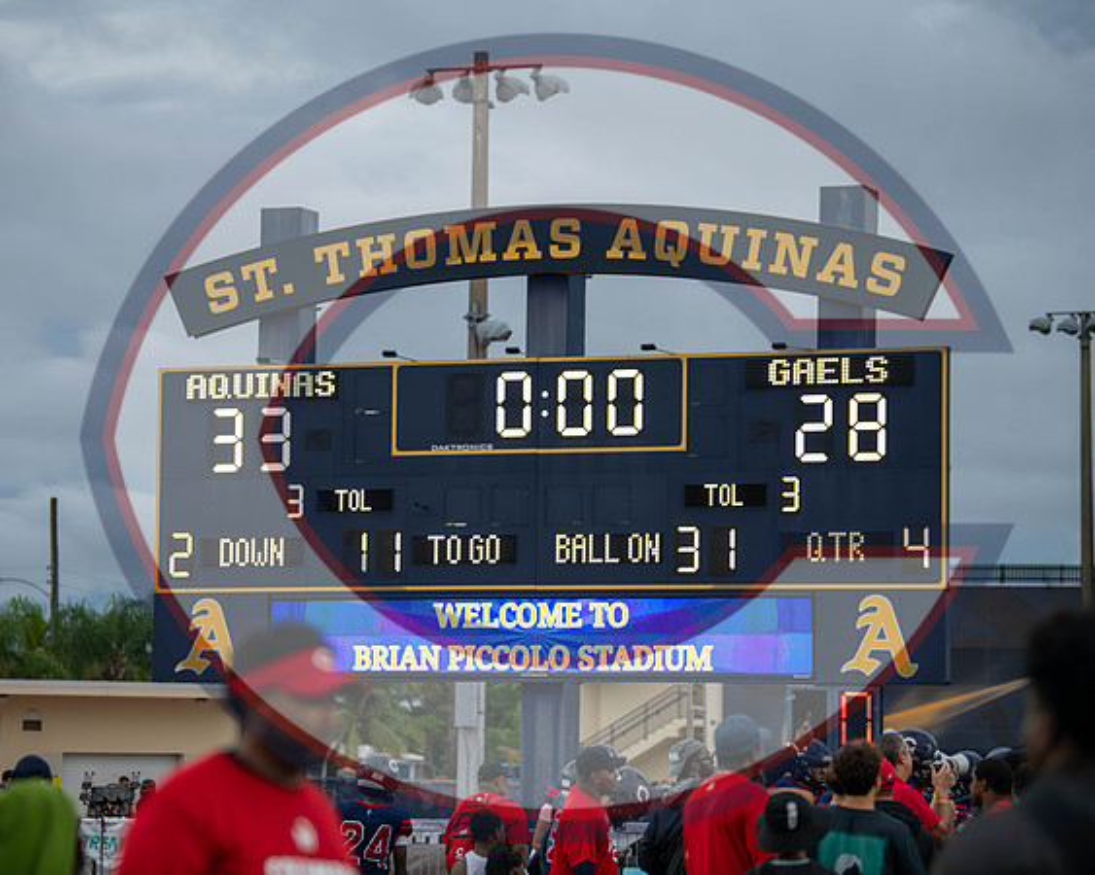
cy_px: 438
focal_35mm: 131
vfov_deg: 11.8
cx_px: 477
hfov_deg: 14.7
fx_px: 4232
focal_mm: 116
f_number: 2.8
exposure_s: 1/1000
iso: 360
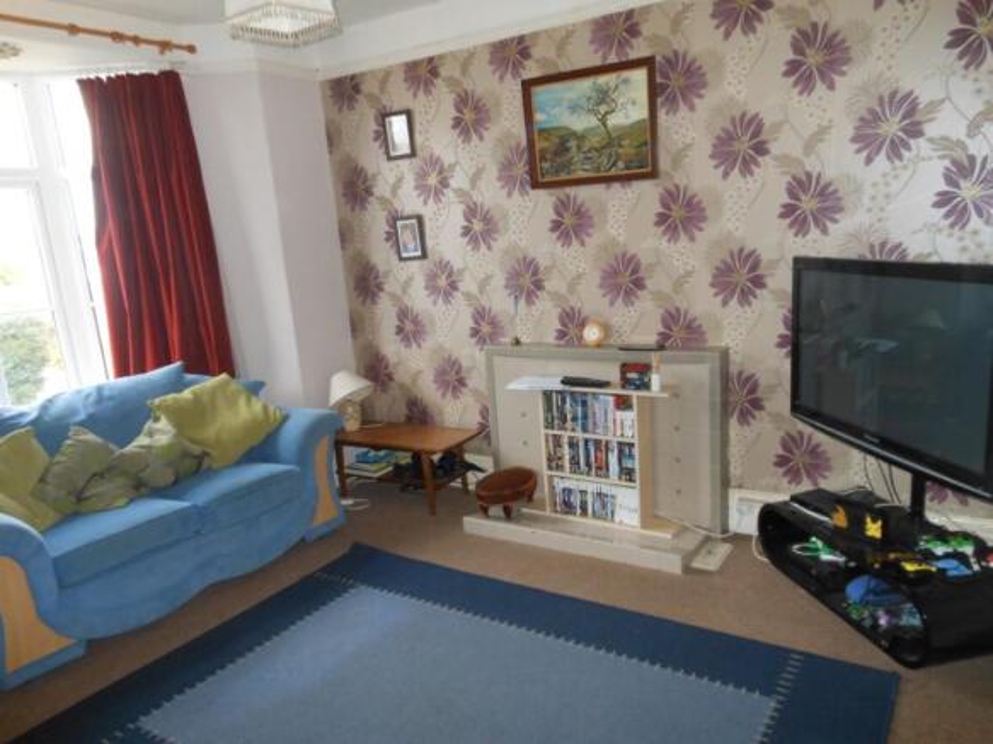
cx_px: 496
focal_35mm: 25
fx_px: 717
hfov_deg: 69.4
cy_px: 372
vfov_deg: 54.9
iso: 320
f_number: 3.2
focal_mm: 4.5
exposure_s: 1/25
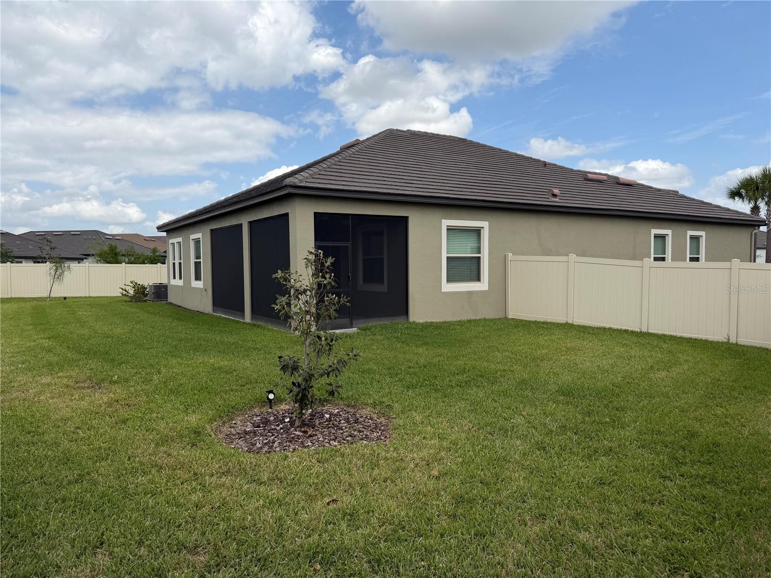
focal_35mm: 24
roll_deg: +0.6
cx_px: 386
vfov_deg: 56.8
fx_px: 535
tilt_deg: -2.1
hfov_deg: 71.6
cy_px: 289
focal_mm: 6.76
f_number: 1.78
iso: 80
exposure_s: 1/4405
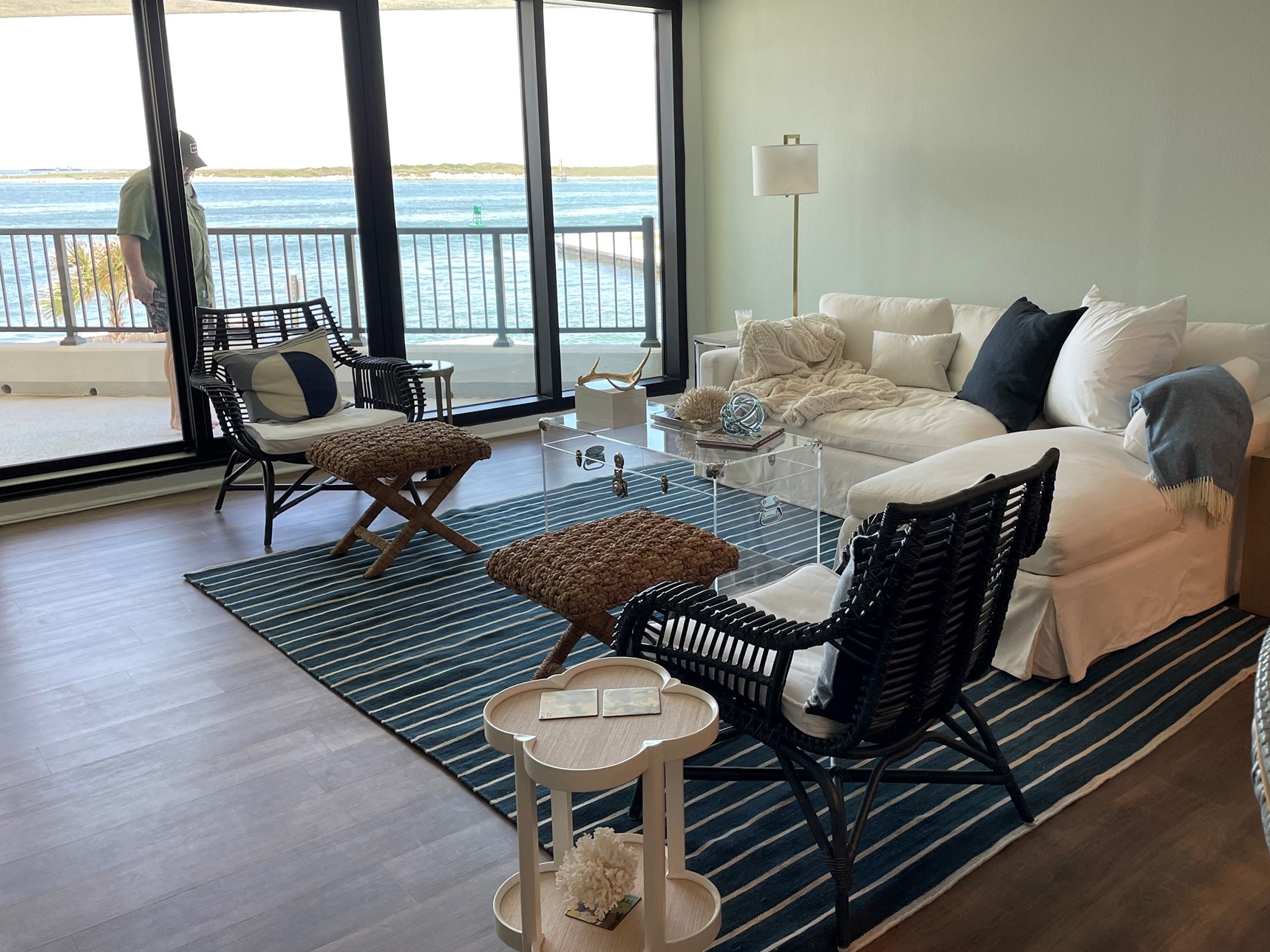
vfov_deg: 45.4
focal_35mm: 31
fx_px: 1137
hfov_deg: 58.1
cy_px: 421
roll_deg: +0.6
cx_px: 736
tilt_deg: -13.4
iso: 50
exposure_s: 1/120
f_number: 1.6
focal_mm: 4.2
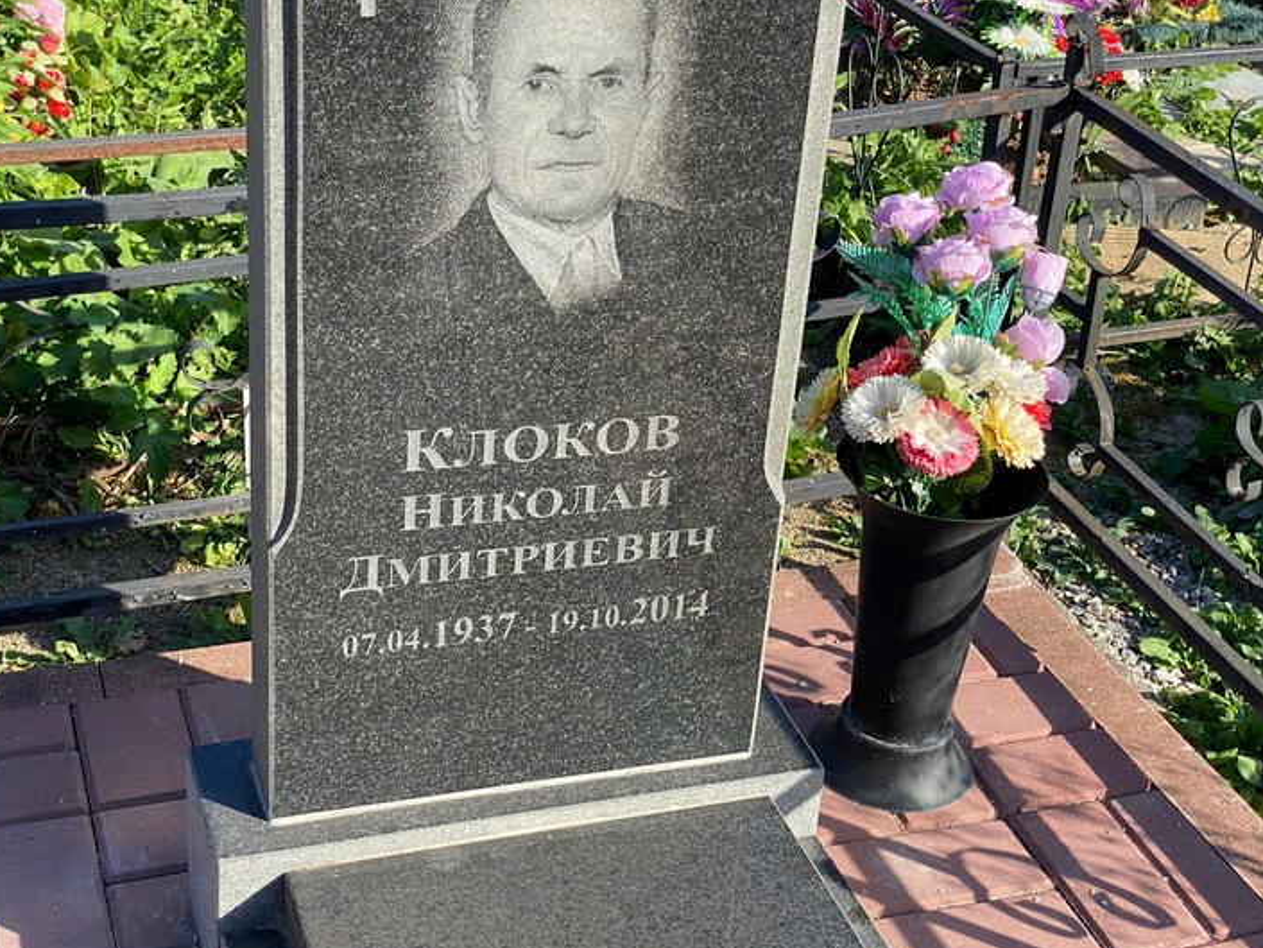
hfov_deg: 32.7
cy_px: 452
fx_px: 2153
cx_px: 636
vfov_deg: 24.8
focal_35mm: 59
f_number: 2
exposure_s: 1/578
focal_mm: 6
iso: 20
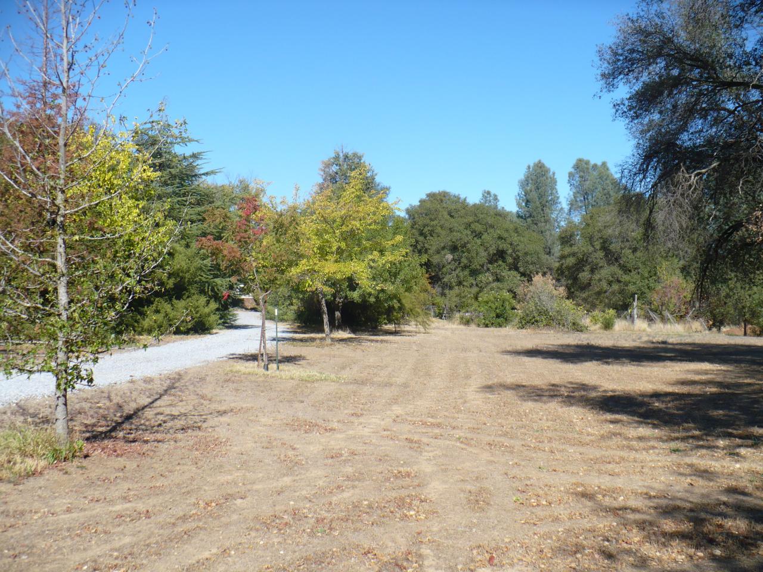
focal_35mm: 37
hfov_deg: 50.1
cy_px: 286
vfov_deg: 38.7
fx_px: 816
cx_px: 382
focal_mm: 6.1
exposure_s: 1/1300
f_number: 2.8
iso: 100
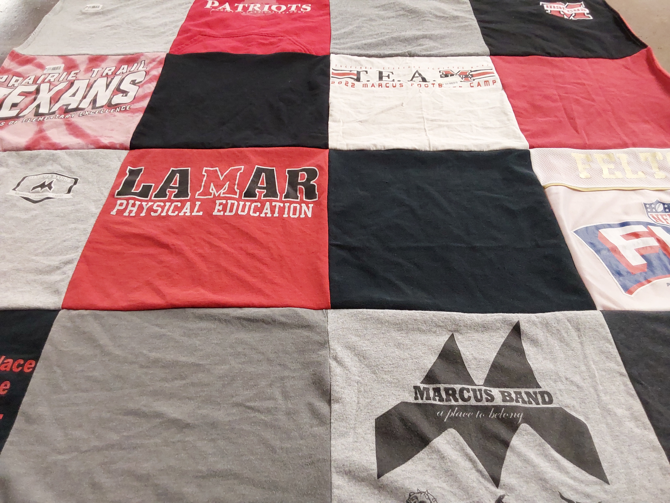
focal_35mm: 28
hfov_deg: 63.4
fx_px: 542
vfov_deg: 49.7
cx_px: 335
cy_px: 252
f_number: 1.9
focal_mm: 2.91
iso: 160
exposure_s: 1/50
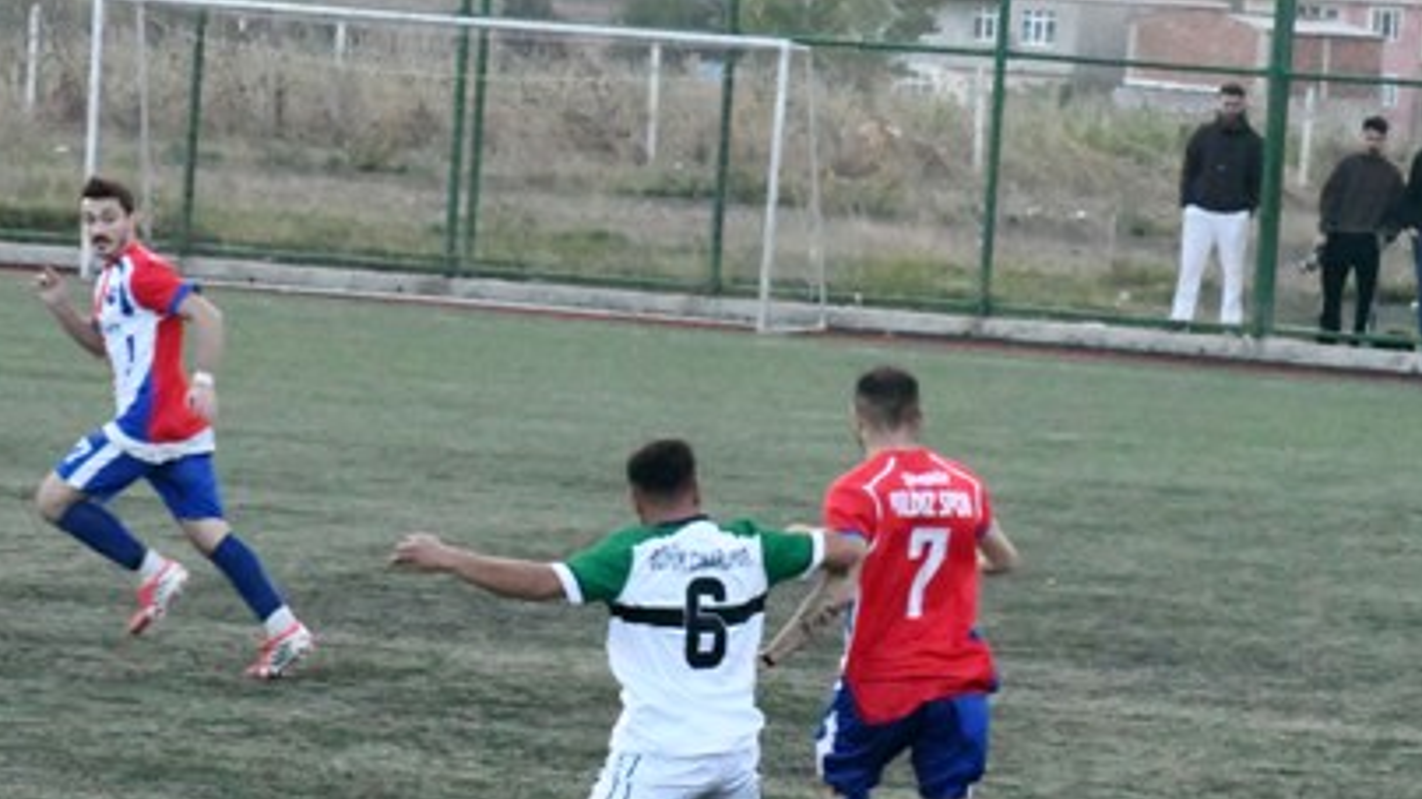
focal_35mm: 274
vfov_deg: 4.4
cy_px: 410
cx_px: 891
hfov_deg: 7.9
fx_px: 10329
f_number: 10
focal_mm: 110
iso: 25600
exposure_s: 1/1600
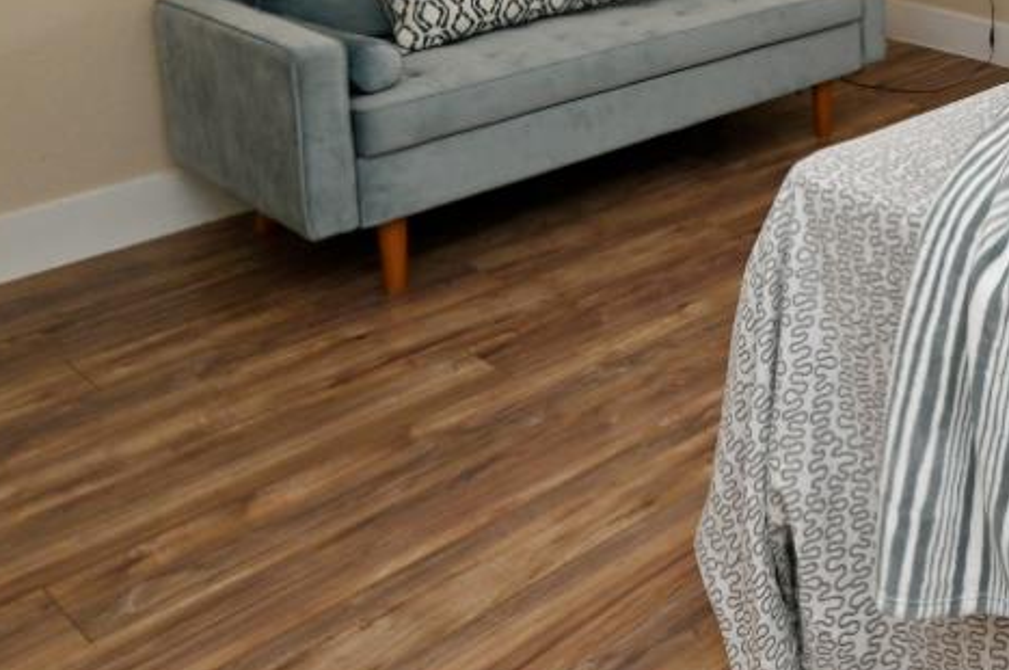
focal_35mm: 45
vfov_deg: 25.7
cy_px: -190
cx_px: 1286
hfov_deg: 33.2
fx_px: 1259
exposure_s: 1/100
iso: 200
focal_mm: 14
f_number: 5.6
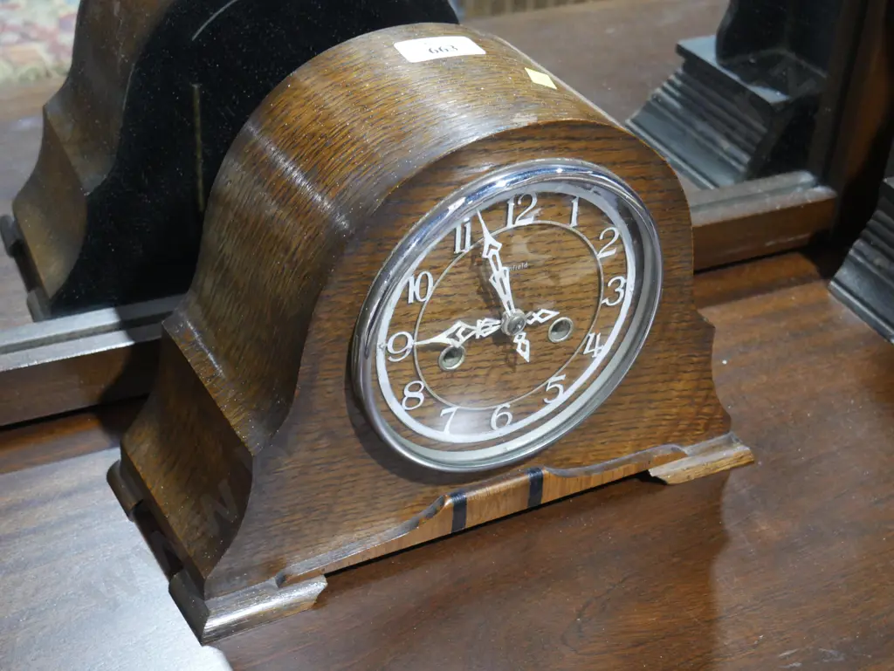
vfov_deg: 25.3
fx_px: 1499
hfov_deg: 33.2
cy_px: 336
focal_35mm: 58
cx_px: 447
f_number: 5.4
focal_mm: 29
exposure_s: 1/60
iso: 2000
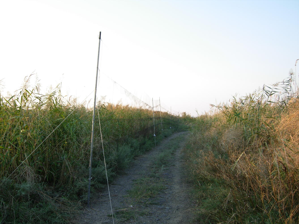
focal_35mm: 36
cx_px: 150
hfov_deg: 51.4
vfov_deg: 39.7
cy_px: 112
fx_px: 311
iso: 50
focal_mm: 7.5
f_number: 3.4
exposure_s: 1/140
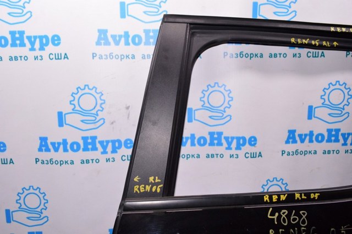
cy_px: 117
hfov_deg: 67.4
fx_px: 264
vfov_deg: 47.8
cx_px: 176
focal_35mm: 27
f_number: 8
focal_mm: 18
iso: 1600
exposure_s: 1/200
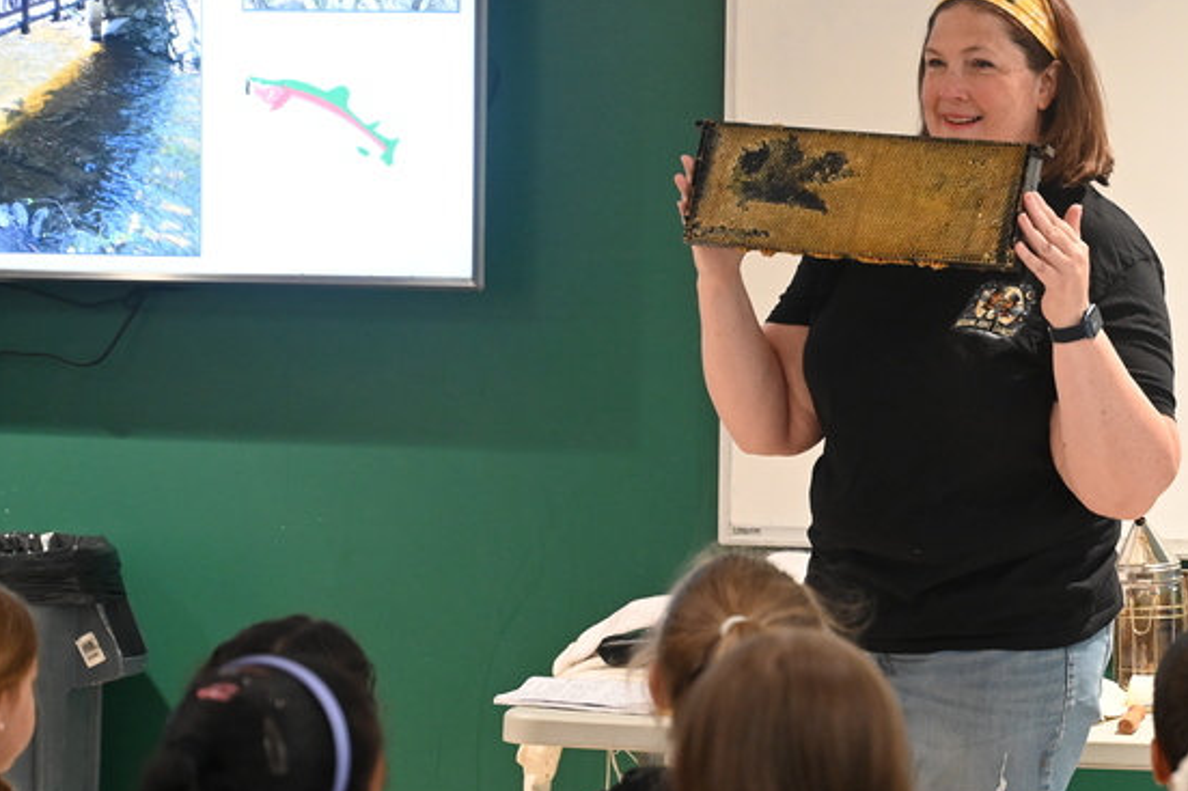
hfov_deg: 15.7
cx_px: 959
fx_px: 4288
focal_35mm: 130
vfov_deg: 10.5
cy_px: 467
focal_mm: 70
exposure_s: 1/100
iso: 3200
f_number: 4
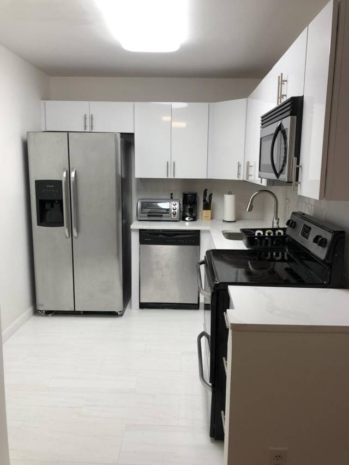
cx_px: 174
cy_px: 232
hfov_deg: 49.8
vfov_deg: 63.4
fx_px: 376
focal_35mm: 28
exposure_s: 1/40
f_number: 1.8
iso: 25
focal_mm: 4
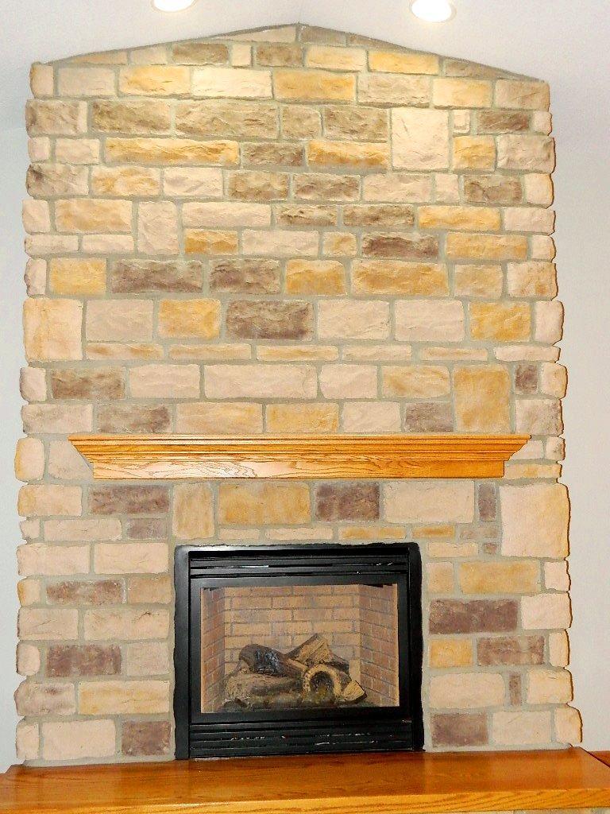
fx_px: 963
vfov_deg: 45.8
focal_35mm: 41
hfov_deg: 35.1
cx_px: 305
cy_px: 407
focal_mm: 7.3
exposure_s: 1/40
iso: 360
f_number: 3.5
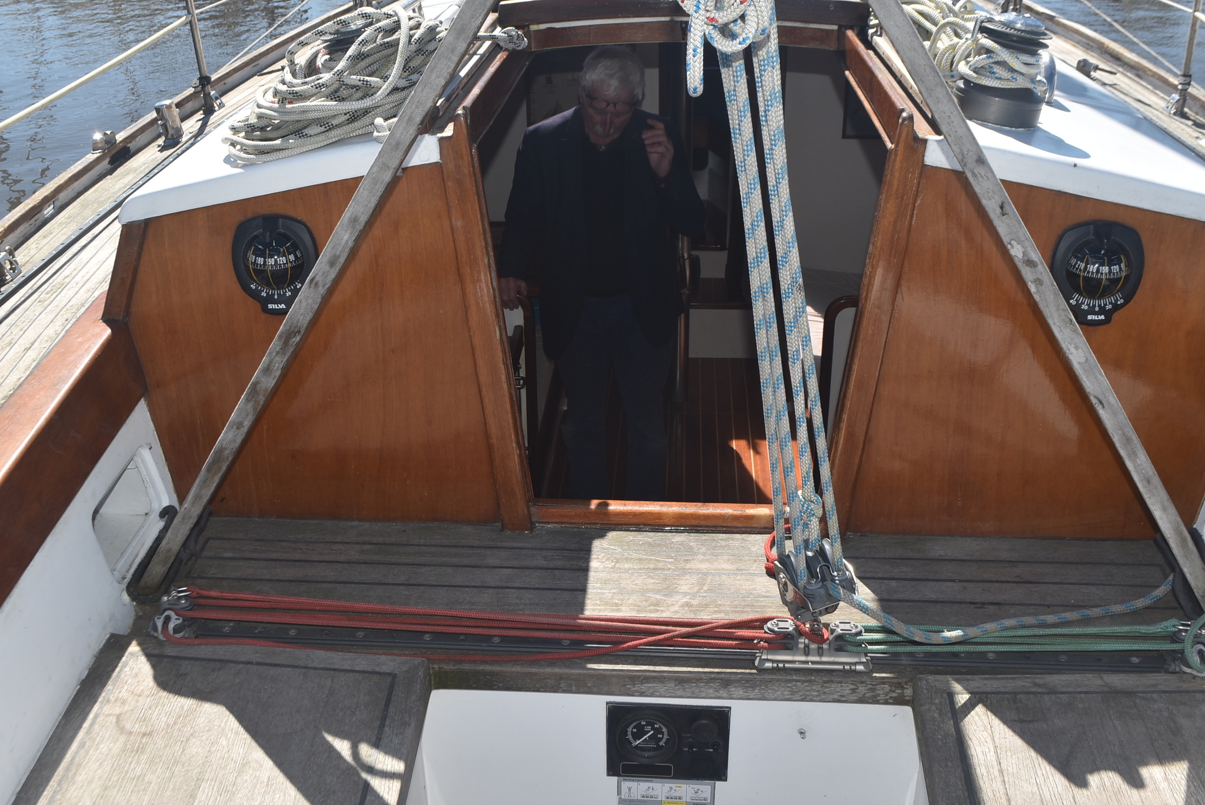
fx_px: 1239
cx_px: 578
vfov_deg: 36.0
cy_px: 393
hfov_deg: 51.8
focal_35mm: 37
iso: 100
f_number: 9
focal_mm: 22
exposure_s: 1/200
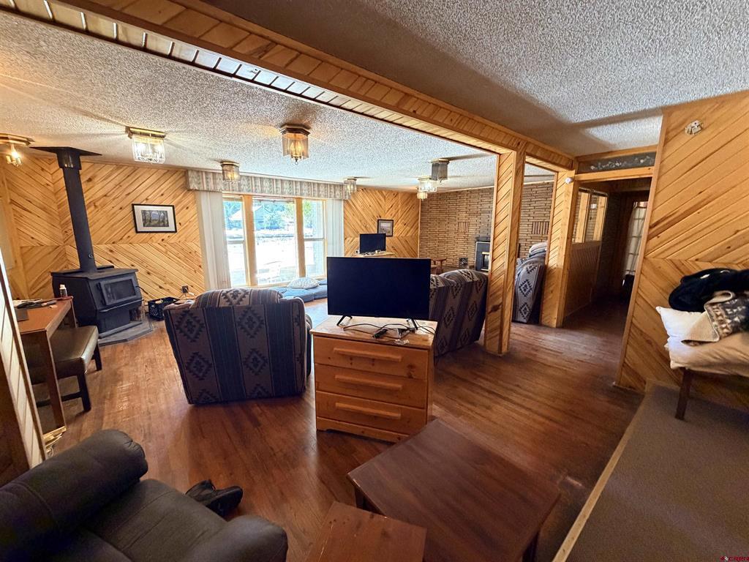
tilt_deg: -11.4
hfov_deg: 102.1
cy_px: 281
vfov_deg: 85.7
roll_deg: -0.2
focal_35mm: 14
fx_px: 303
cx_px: 374
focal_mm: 2.22
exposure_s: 1/60
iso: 640
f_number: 2.2
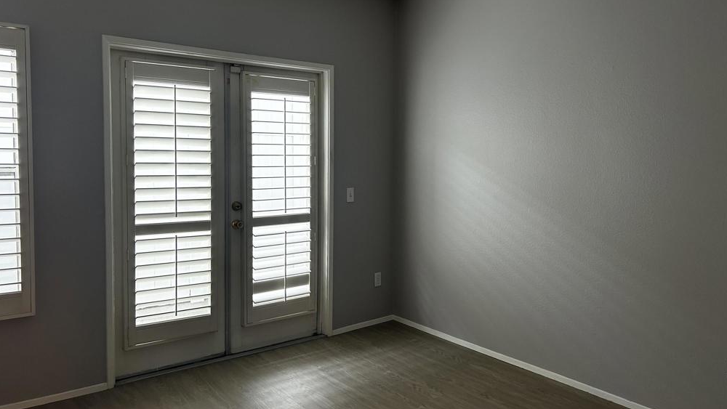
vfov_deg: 40.2
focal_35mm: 29
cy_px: 184
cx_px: 369
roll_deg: -0.5
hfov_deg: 66.1
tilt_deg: -3.0
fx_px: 559
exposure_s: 1/60
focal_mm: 5.7
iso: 100
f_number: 1.5
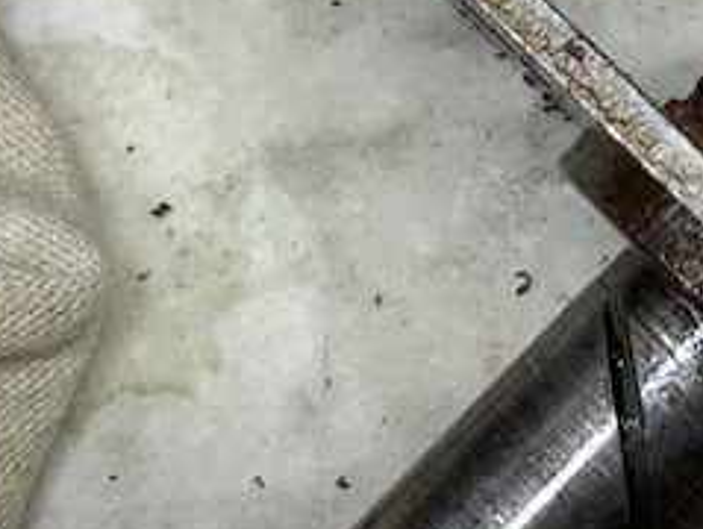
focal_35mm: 139
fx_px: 2827
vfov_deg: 10.3
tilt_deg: -68.0
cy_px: -276
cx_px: 806
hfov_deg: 13.8
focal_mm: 4.25
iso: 25
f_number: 1.8
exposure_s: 1/127
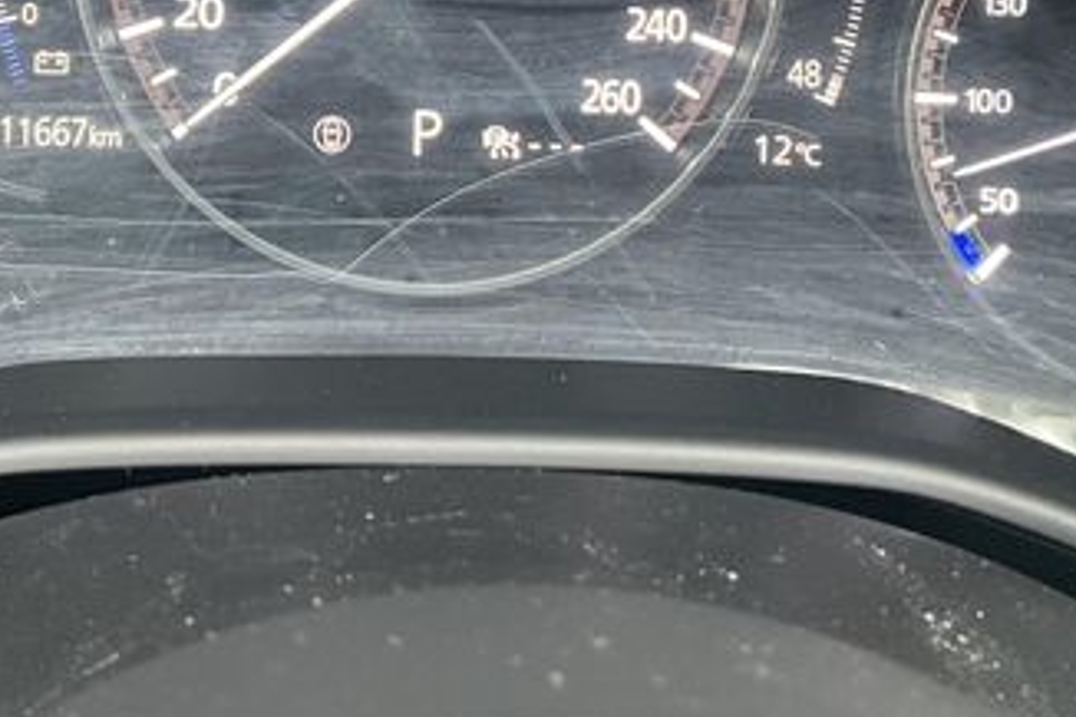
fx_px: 2211
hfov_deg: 27.3
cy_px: -73
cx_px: 409
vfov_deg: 17.8
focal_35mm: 74
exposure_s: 1/51
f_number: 1.8
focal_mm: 3
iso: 320
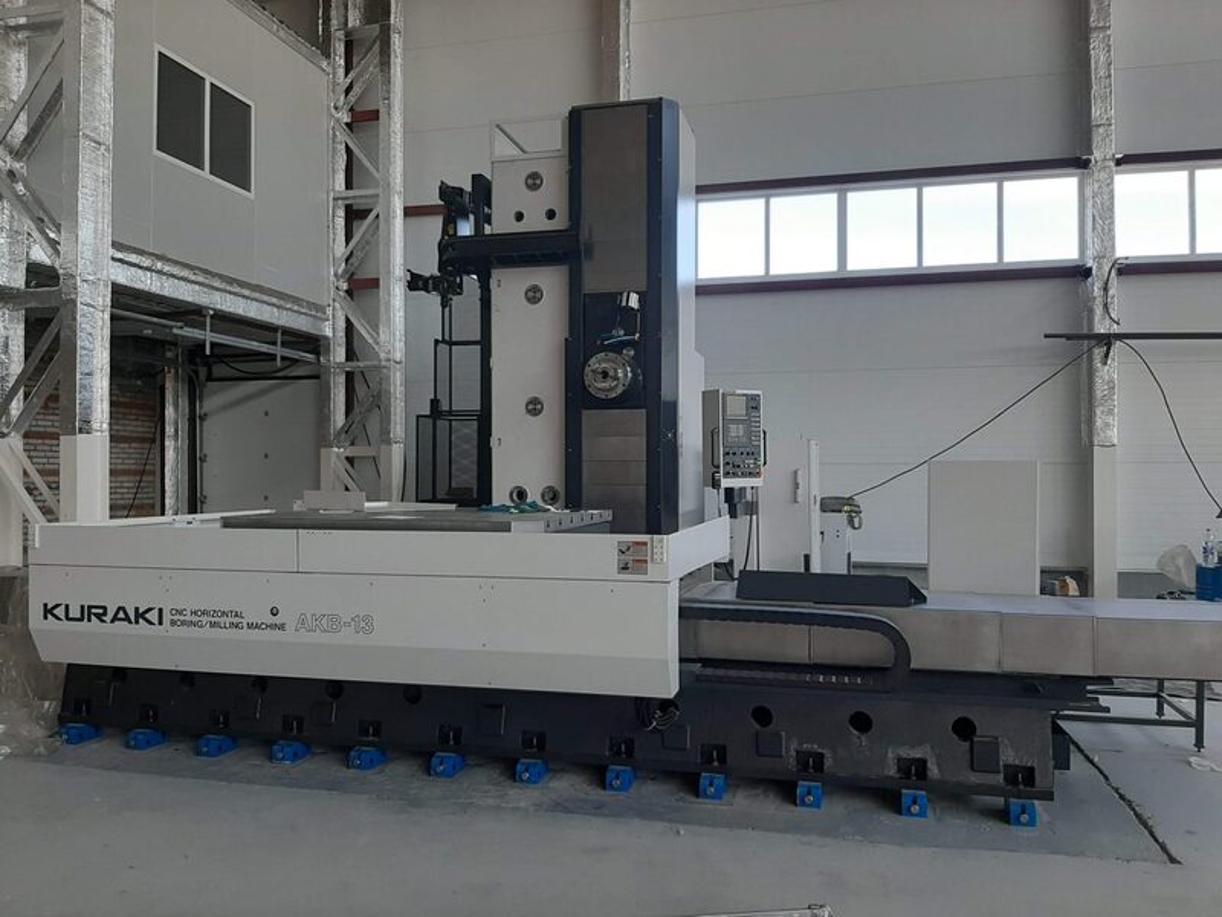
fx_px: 918
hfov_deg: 67.3
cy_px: 458
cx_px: 611
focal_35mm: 26
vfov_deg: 53.1
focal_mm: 3.93
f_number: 1.7
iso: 40
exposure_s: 1/125
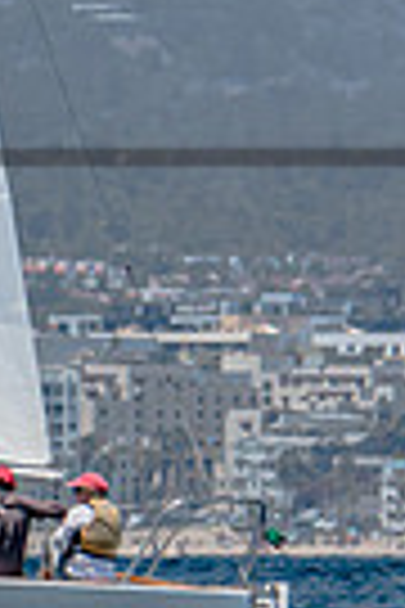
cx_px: -683
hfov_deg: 0.8
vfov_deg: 1.2
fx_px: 28770
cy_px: 440
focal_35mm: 1705
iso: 200
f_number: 5.3
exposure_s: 1/2000
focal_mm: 220
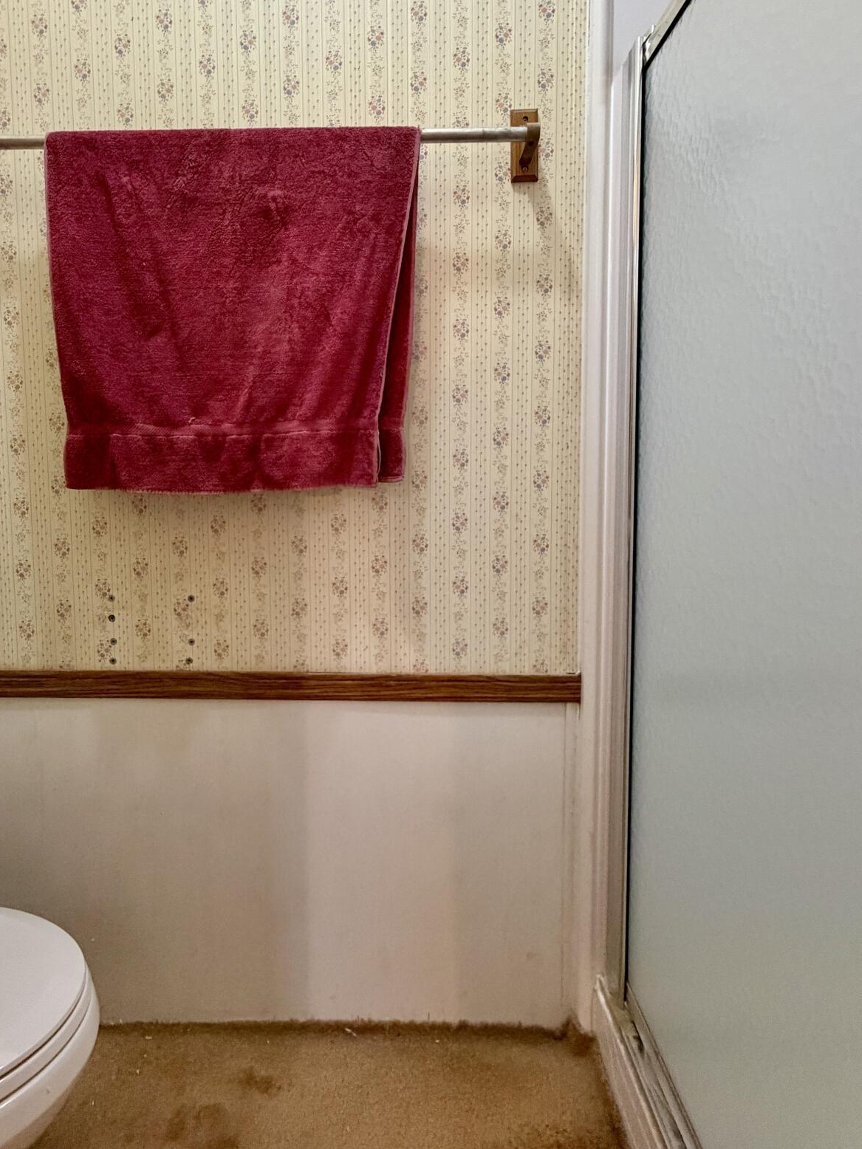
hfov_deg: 71.4
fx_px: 598
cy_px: 503
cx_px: 382
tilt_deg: -3.3
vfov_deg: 87.3
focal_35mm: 18
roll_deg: +0.0
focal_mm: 2.22
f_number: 2.2
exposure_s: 1/60
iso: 400
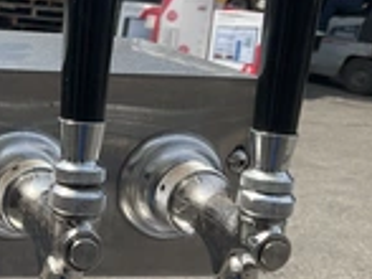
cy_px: 129
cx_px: -68
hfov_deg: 22.8
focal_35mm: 79
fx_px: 848
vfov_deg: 18.6
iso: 25
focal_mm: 3
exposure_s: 1/1311
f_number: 1.8
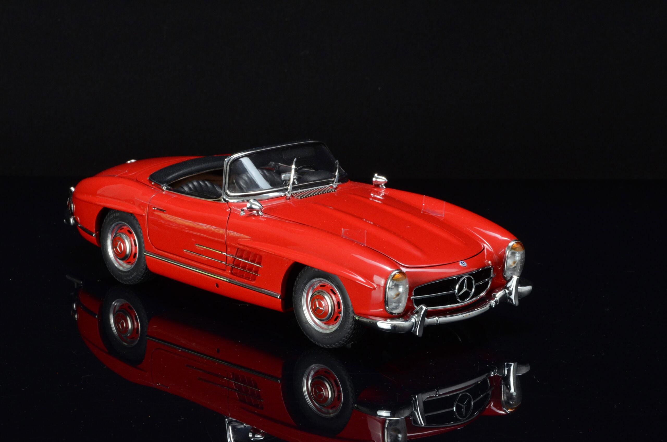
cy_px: 221
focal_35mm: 105
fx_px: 1942
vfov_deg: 13.0
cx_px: 334
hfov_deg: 19.5
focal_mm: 70
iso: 1000
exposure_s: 1/15
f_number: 18
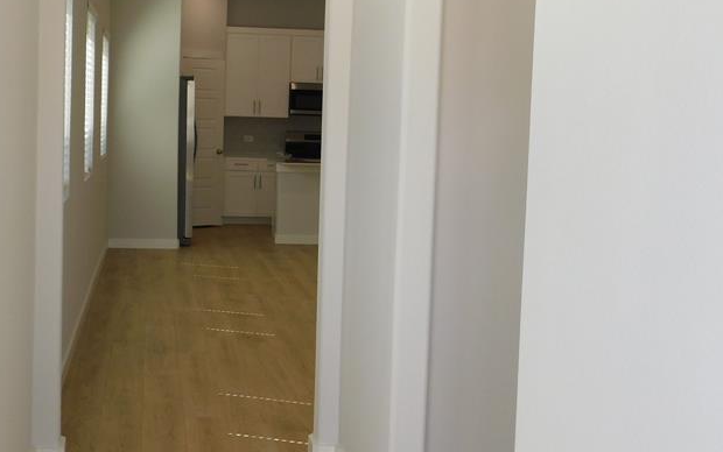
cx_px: 267
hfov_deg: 40.7
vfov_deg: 26.3
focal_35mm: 49
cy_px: 172
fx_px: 966
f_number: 3.2
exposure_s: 1/100
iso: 125
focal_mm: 4.9
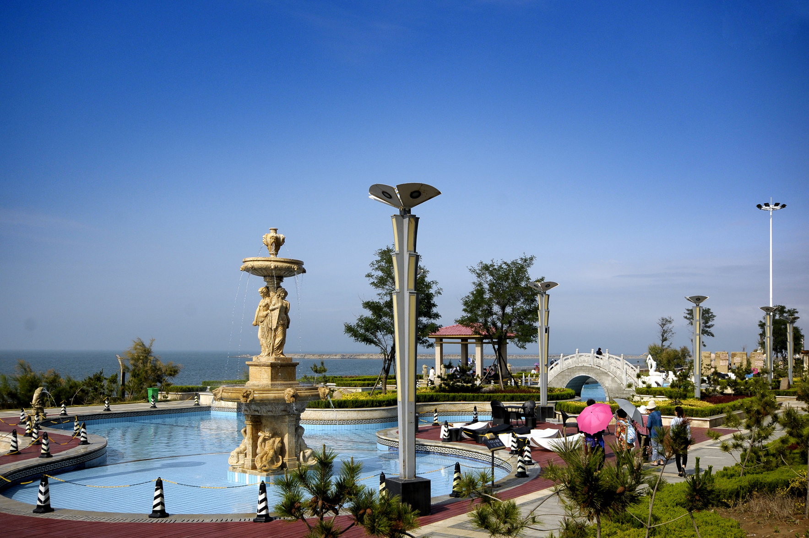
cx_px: 404
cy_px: 269
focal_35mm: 33
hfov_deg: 57.3
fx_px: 741
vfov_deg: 39.9
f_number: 8
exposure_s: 1/1000
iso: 200
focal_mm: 22
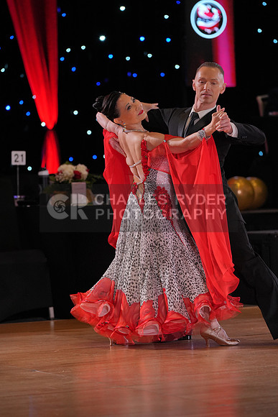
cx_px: 139
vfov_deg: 10.3
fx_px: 2315
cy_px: 208
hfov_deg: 6.9
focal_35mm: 200
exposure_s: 1/500
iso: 1600
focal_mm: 200
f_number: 4
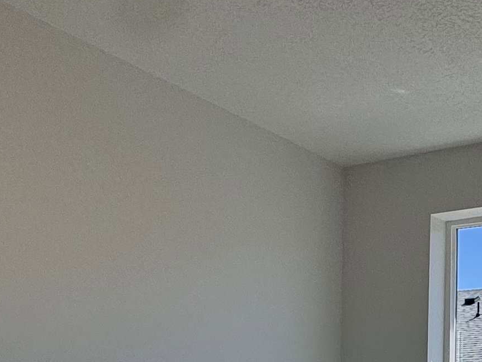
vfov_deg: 20.6
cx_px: 455
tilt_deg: +0.0
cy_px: 469
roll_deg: -0.8
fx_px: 905
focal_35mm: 65
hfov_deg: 28.4
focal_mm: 2.22
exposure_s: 1/812
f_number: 2.2
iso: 40
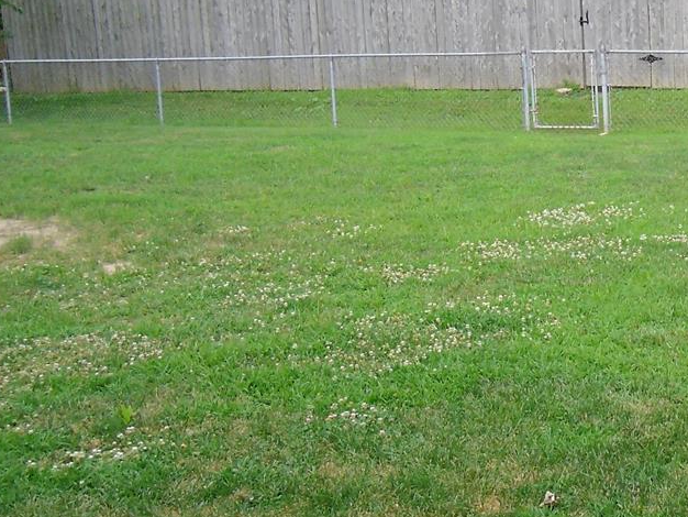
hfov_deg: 26.1
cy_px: 216
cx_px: 745
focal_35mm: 69
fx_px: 1372
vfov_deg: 21.3
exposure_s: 1/100
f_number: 3.2
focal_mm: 4.9
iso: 100
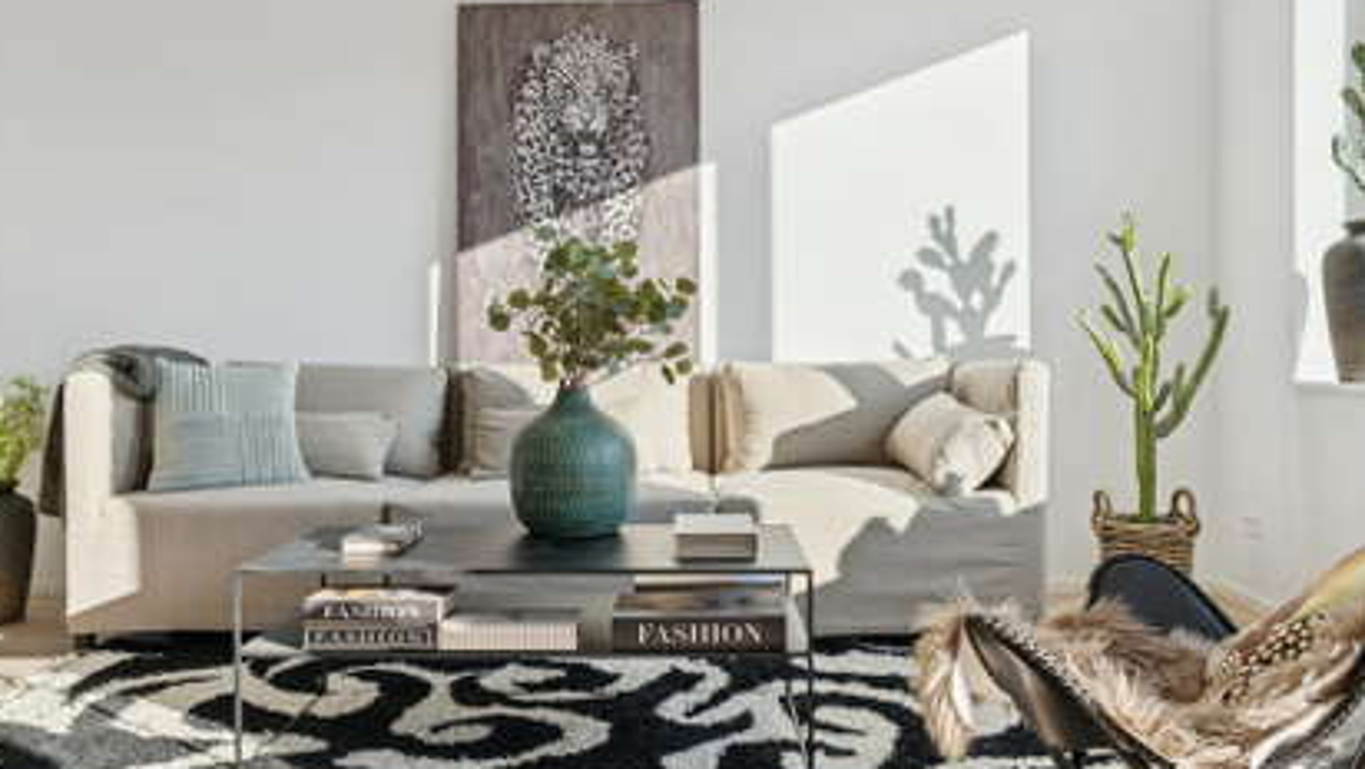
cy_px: 424
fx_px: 1159
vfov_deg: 36.7
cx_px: 673
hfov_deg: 61.0
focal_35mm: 32
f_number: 8
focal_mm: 20
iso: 200
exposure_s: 1/100
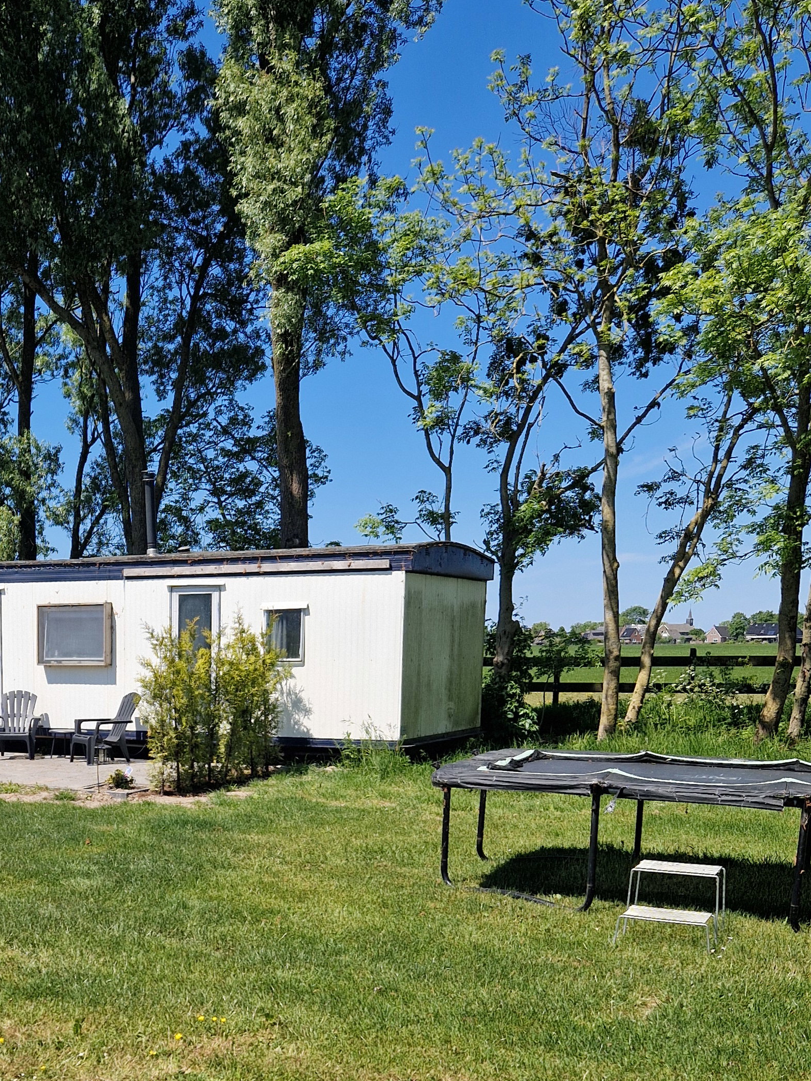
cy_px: 848
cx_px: 113
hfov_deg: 31.6
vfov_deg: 41.3
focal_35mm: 44
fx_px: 1375
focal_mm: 5.4
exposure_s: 1/1872
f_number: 1.8
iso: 50
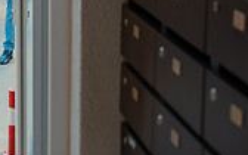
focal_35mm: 123
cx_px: -156
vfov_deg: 10.4
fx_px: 831
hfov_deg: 15.3
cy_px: -50
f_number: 3.5
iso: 320
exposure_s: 1/125
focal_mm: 35
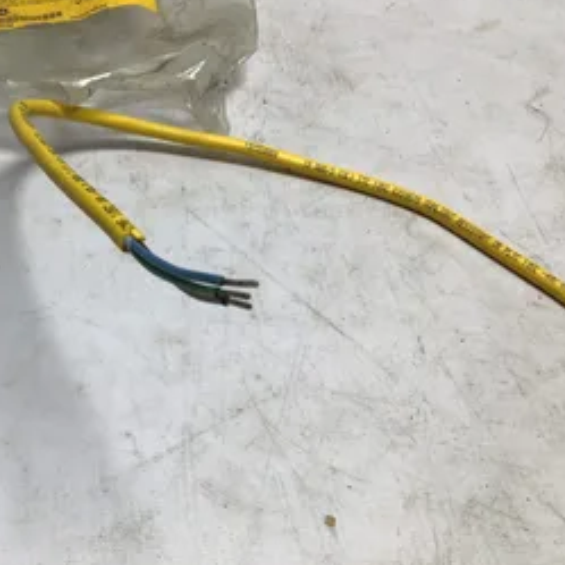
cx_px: 118
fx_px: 813
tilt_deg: -53.8
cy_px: 286
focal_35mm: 44
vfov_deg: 38.3
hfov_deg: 37.1
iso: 25
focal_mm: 3.3
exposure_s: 1/202
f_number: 2.4
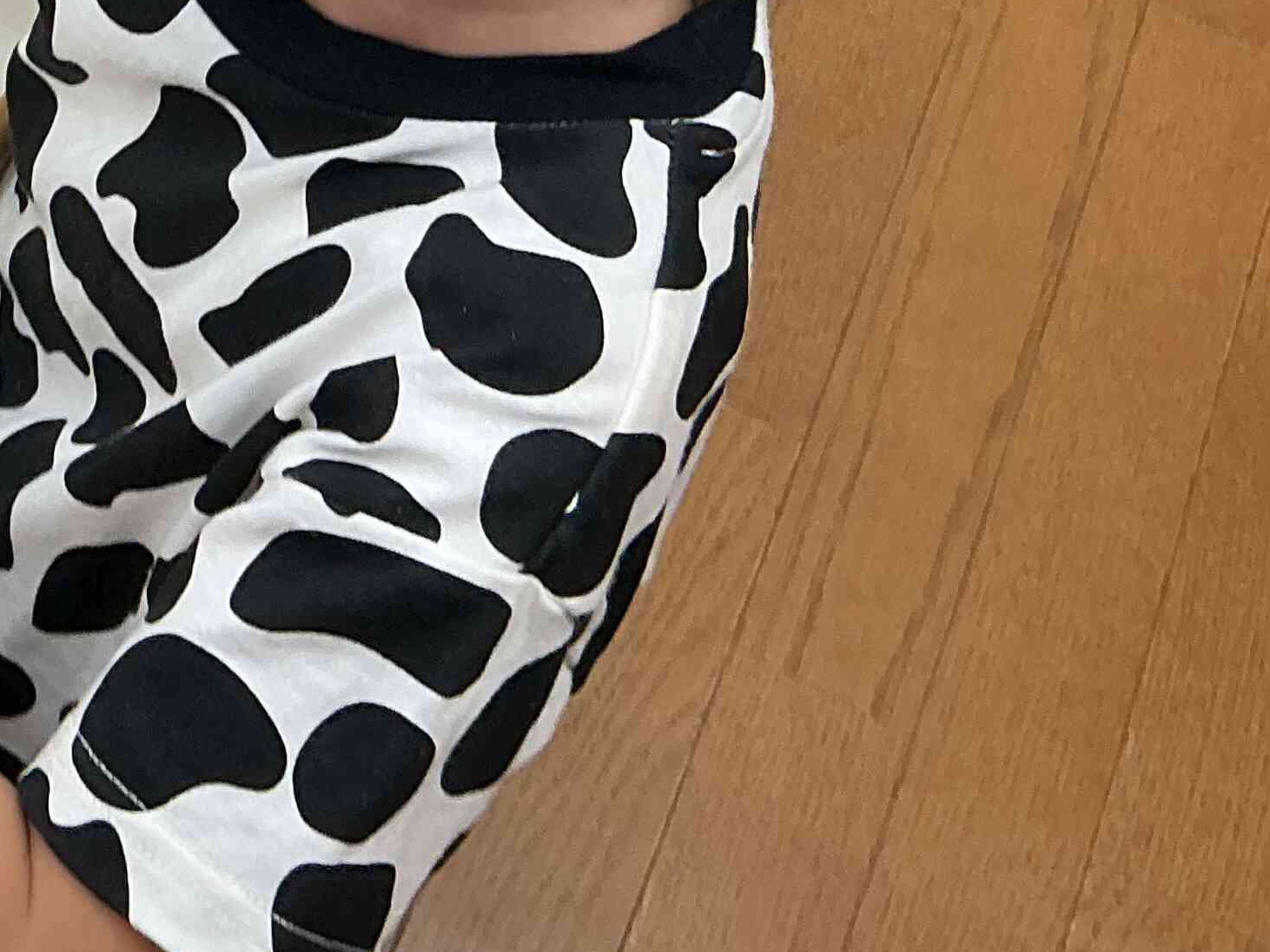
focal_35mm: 80
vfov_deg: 17.4
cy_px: -267
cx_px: -140
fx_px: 2935
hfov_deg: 22.9
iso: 40
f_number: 1.8
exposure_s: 1/60
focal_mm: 3
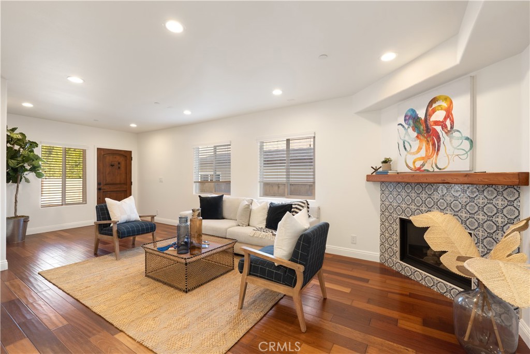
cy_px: 177
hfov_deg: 96.7
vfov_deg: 73.8
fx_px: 236
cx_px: 265
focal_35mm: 16
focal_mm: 16
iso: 800
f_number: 9
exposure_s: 1/13
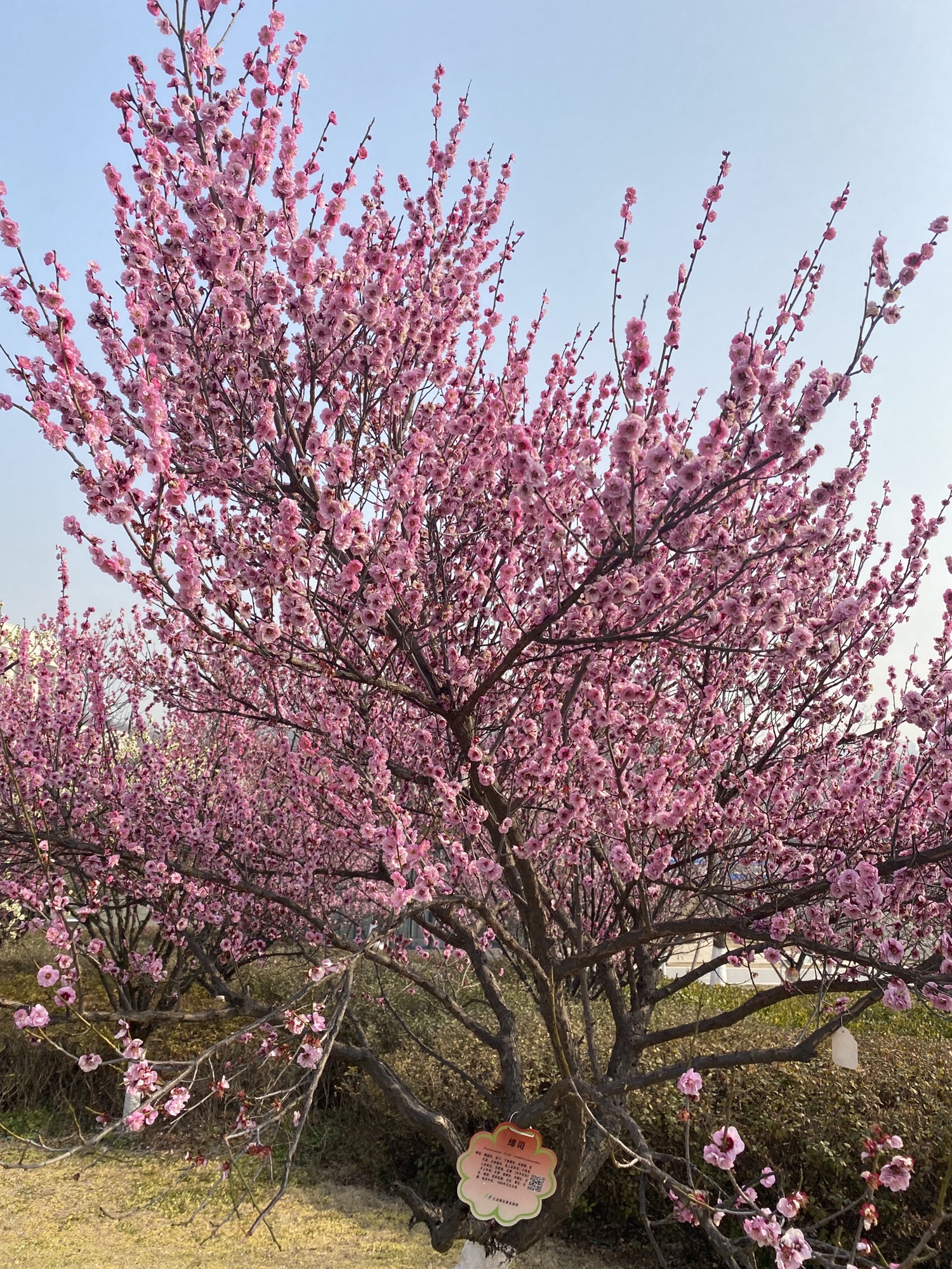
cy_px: 634
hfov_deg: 53.1
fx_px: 953
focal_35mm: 26
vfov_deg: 67.3
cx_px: 476
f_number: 1.8
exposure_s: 1/2105
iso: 32
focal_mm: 4.25
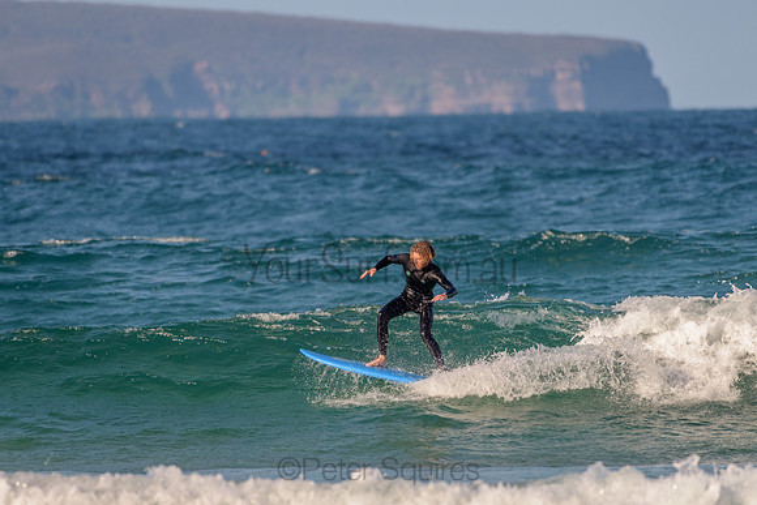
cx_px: 386
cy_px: 310
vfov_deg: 2.2
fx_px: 12900
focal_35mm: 613
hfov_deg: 3.4
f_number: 5.6
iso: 140
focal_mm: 500
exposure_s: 1/2000
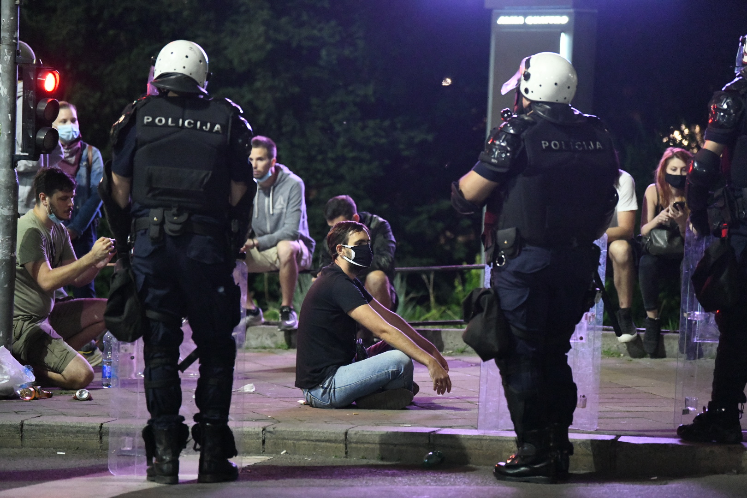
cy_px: 249
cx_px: 374
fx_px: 3216
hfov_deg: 13.2
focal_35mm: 155
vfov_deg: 8.9
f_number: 2.8
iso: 16000
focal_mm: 155
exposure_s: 1/320
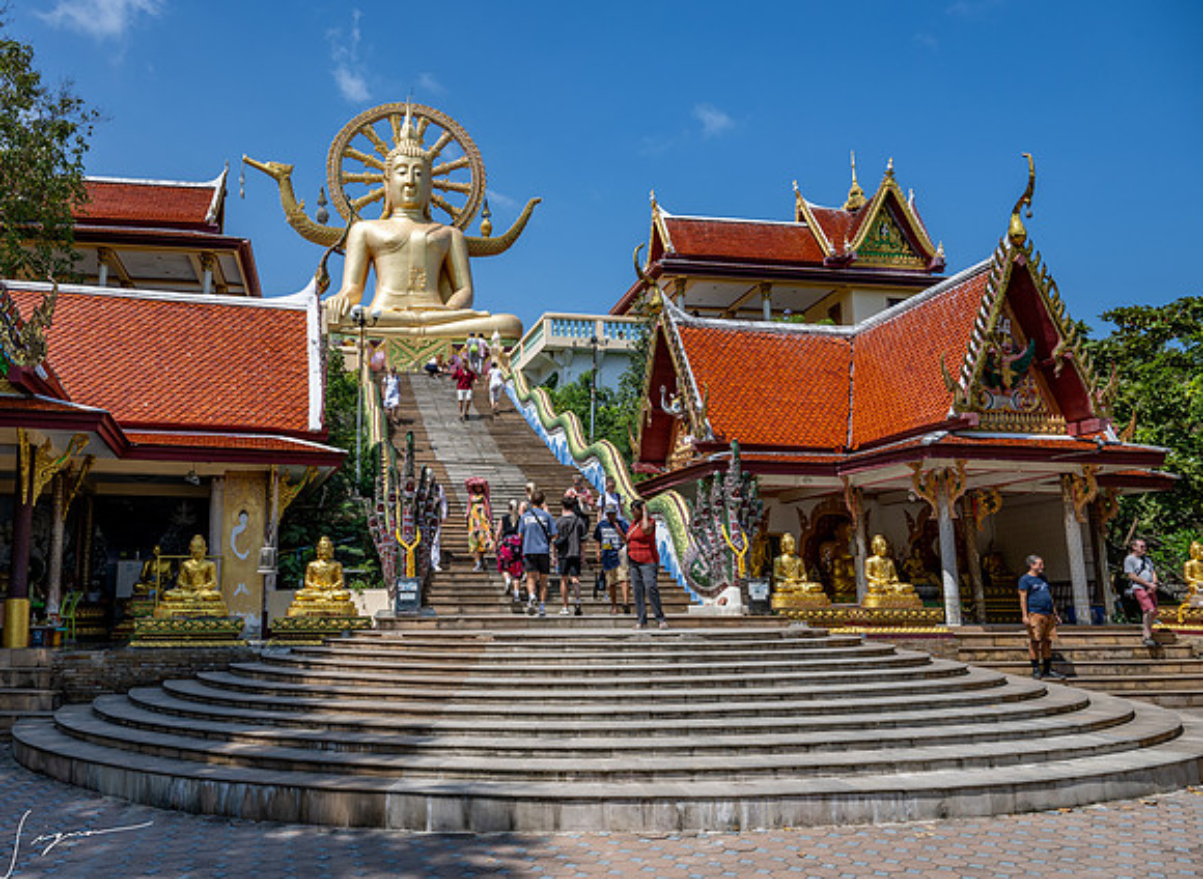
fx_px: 966
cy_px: 428
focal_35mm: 28
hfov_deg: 63.3
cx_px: 484
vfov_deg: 48.9
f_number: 8
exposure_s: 1/320
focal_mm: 24
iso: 80
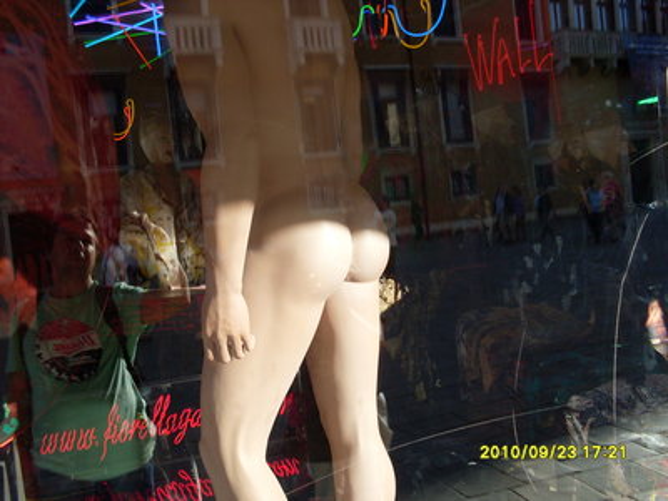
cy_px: 250
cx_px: 334
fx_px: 733
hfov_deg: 49.0
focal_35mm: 38
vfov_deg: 37.7
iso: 80
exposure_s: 1/500
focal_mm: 6.3
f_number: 2.8
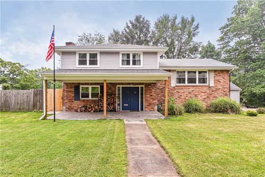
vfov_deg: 58.3
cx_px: 132
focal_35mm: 22
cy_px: 88
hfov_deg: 79.9
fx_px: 158
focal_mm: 21.5
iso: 100
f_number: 8
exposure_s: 1/100
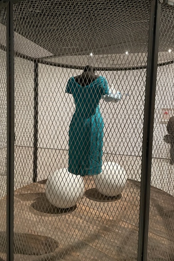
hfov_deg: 46.3
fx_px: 203
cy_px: 128
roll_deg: -1.7
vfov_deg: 65.5
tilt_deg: -4.7
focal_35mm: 28
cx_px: 97
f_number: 1.6
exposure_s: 1/33
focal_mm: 4.2
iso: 640
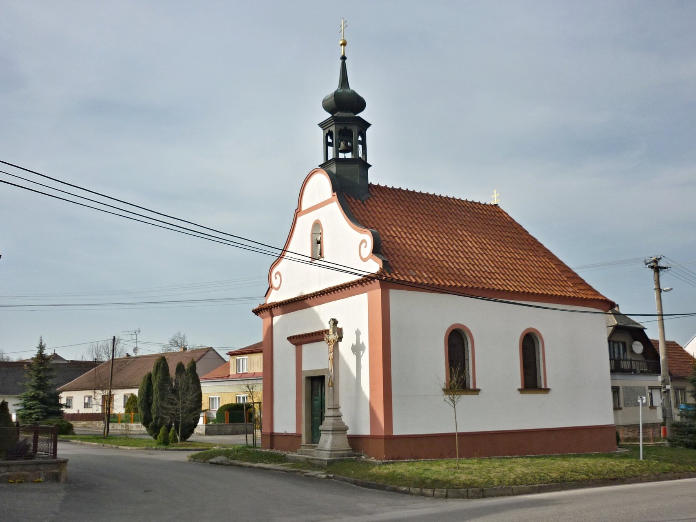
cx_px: 348
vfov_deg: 40.7
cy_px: 261
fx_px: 704
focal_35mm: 35
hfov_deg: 52.6
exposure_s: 1/200
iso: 80
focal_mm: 5.5
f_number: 8
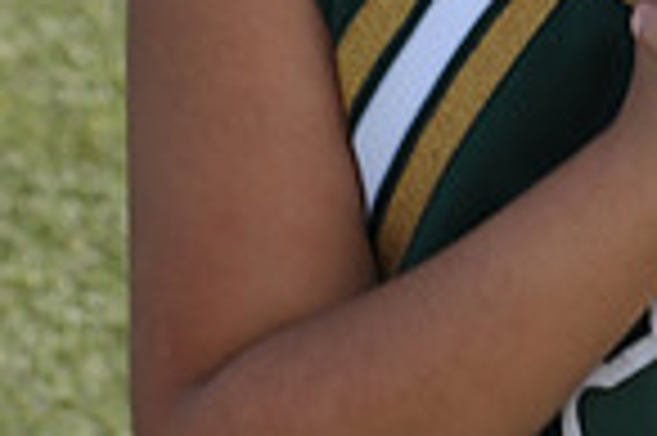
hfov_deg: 7.4
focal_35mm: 278
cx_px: 648
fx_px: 5068
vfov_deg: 4.9
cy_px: -274
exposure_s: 1/200
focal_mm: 70
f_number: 8
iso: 200
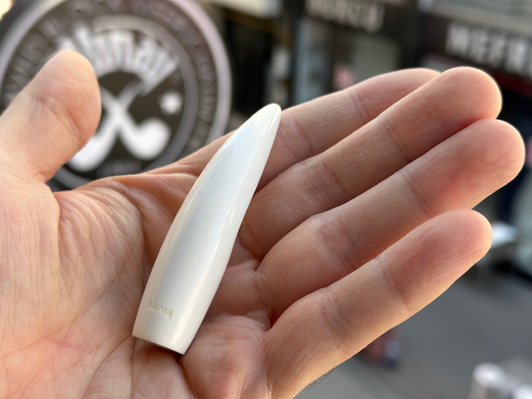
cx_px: 266
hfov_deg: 39.7
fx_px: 738
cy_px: 200
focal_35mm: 48
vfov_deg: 30.3
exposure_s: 1/424
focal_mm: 6.86
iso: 64
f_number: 1.78
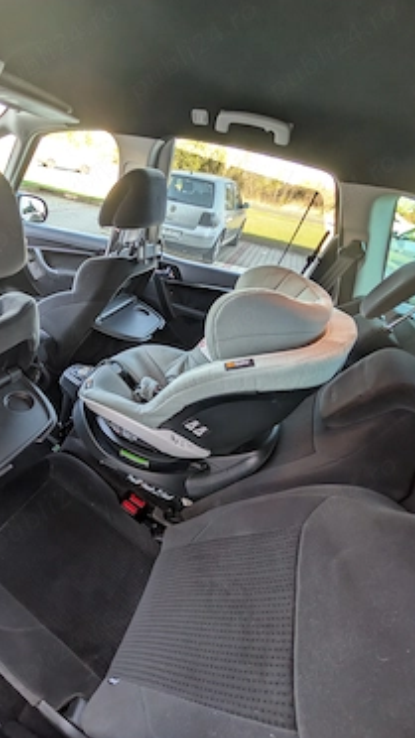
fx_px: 274
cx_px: 123
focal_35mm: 14
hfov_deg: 71.0
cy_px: 385
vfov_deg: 106.8
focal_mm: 2.02
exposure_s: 1/76.7
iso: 42
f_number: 1.7
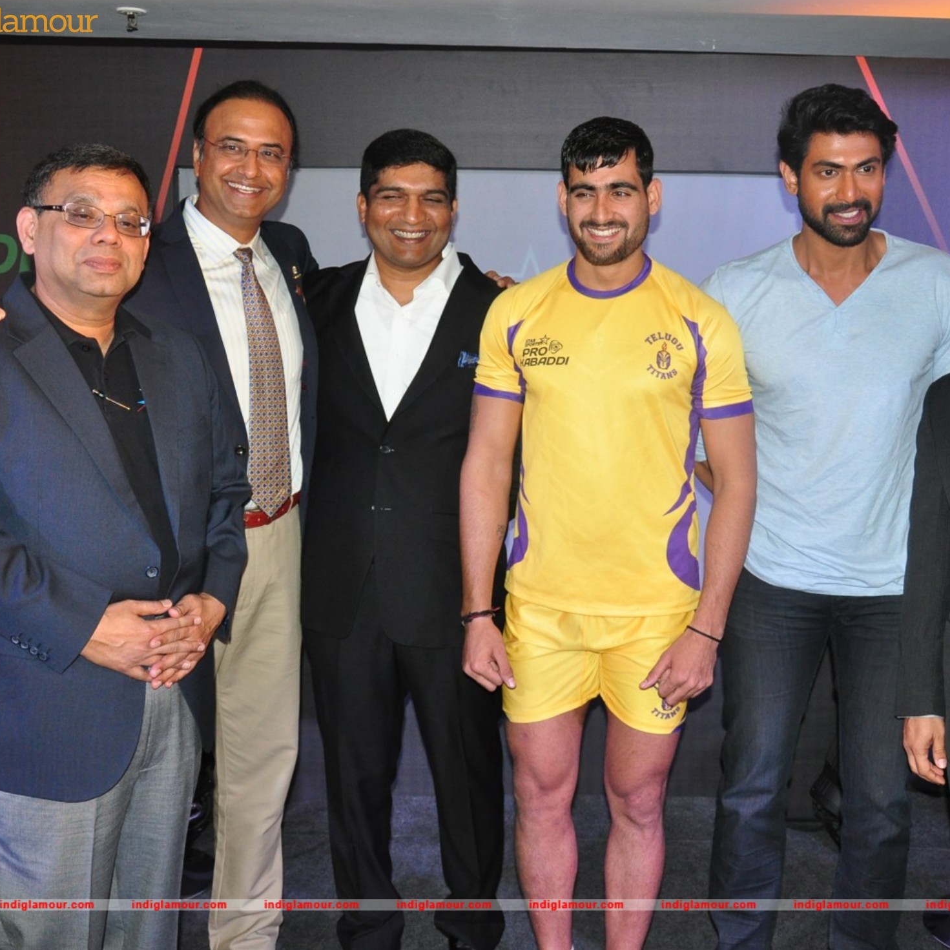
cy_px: 466
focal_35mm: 43
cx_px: 585
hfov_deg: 39.0
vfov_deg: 39.2
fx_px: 1335
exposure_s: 1/125
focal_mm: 22
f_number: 3.8
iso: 800
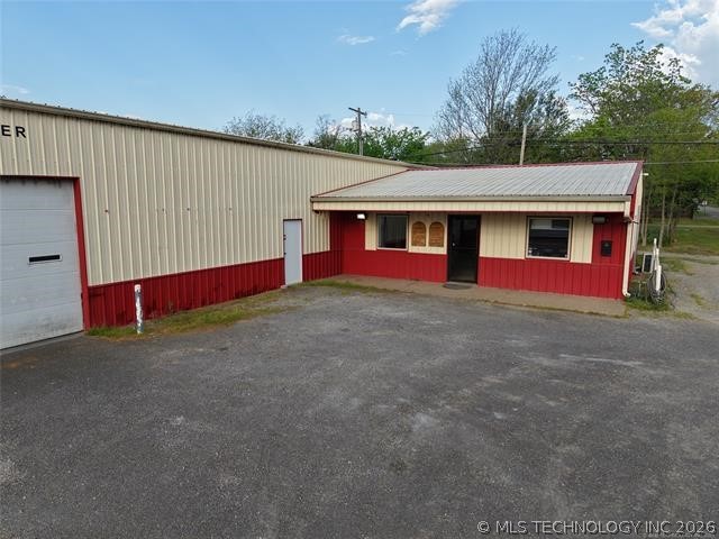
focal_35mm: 24
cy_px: 270
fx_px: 498
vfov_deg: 56.8
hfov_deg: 71.6
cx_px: 360
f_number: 1.8
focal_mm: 8.67
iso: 100
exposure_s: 1/1000
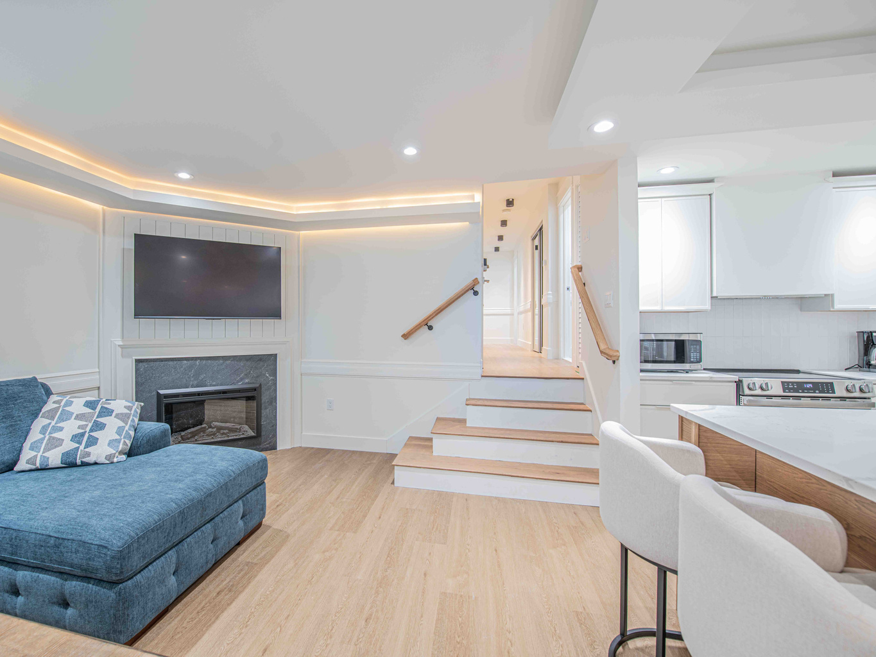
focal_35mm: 15
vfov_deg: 81.2
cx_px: 383
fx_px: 383
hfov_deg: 97.1
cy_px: 328
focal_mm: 14
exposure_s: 1
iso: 64
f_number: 7.1
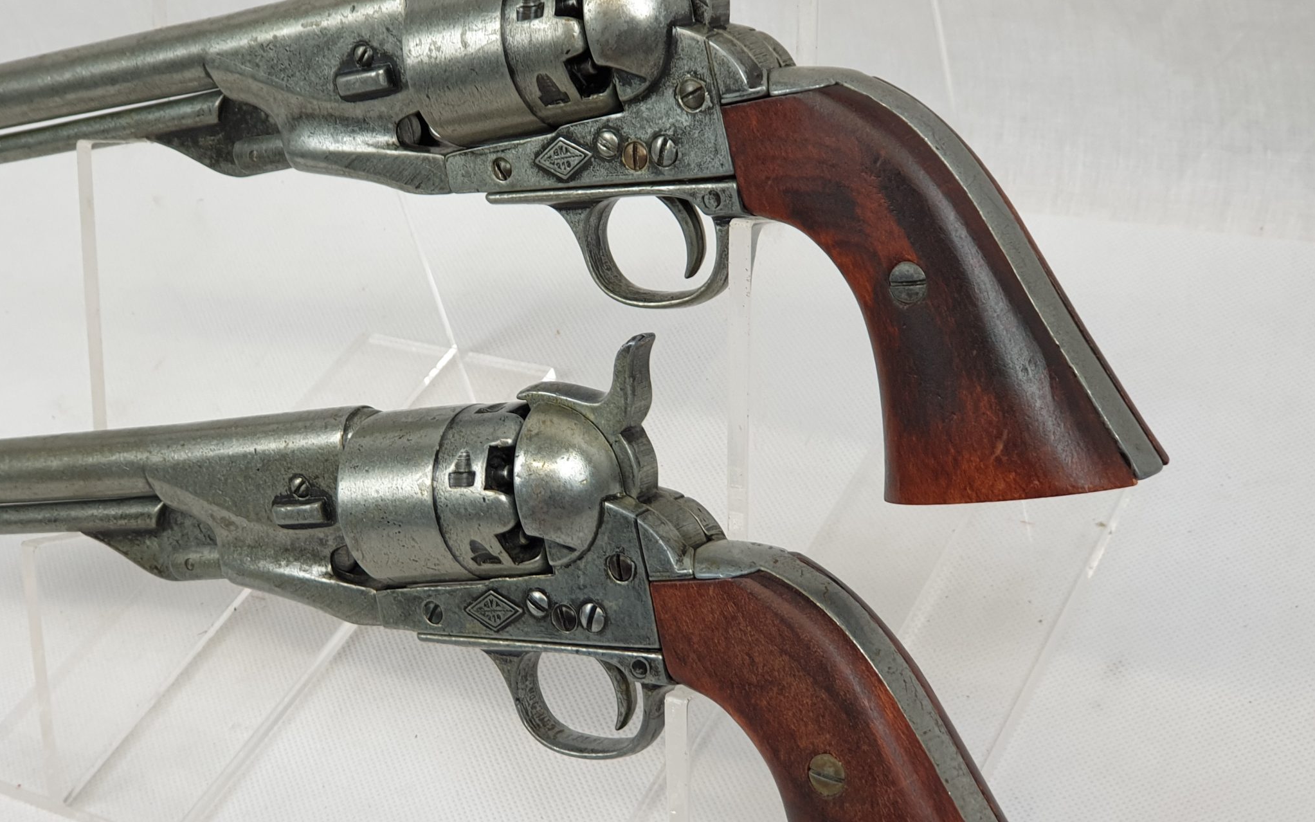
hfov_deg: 29.7
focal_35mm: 69
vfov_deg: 18.9
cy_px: 431
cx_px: 521
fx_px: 2473
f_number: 2.4
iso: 100
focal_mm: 6
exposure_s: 1/33
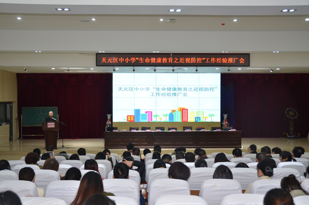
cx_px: 154
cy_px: 102
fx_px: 334
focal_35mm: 39
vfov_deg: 34.1
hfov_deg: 49.6
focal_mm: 26
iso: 400
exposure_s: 1/80
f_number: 4
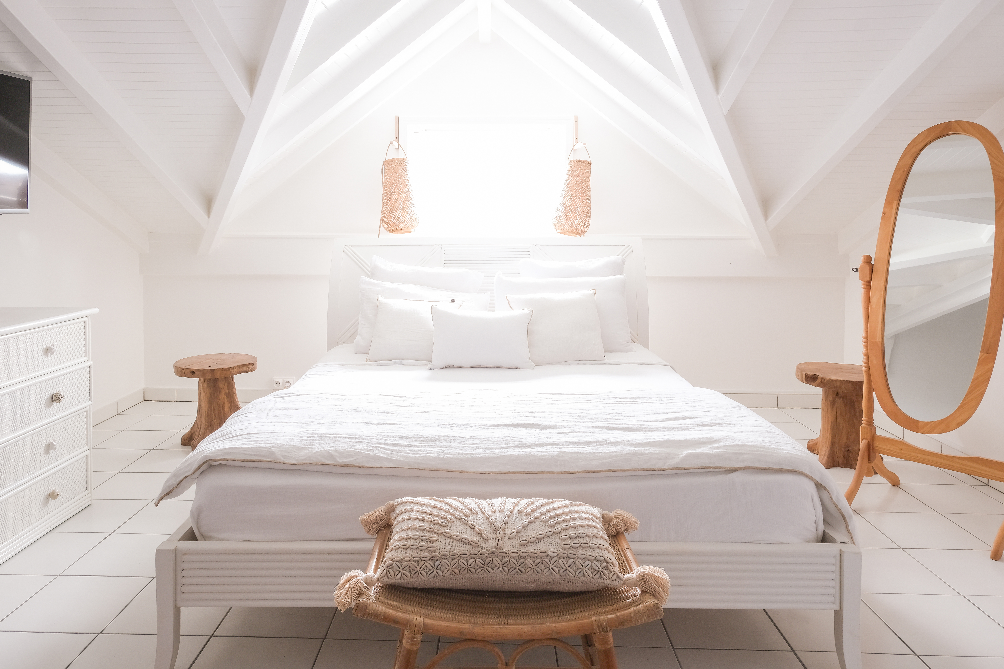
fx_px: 669
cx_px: 502
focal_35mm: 24
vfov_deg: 53.1
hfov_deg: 73.7
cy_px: 334
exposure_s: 1
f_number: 13
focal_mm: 16
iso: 160
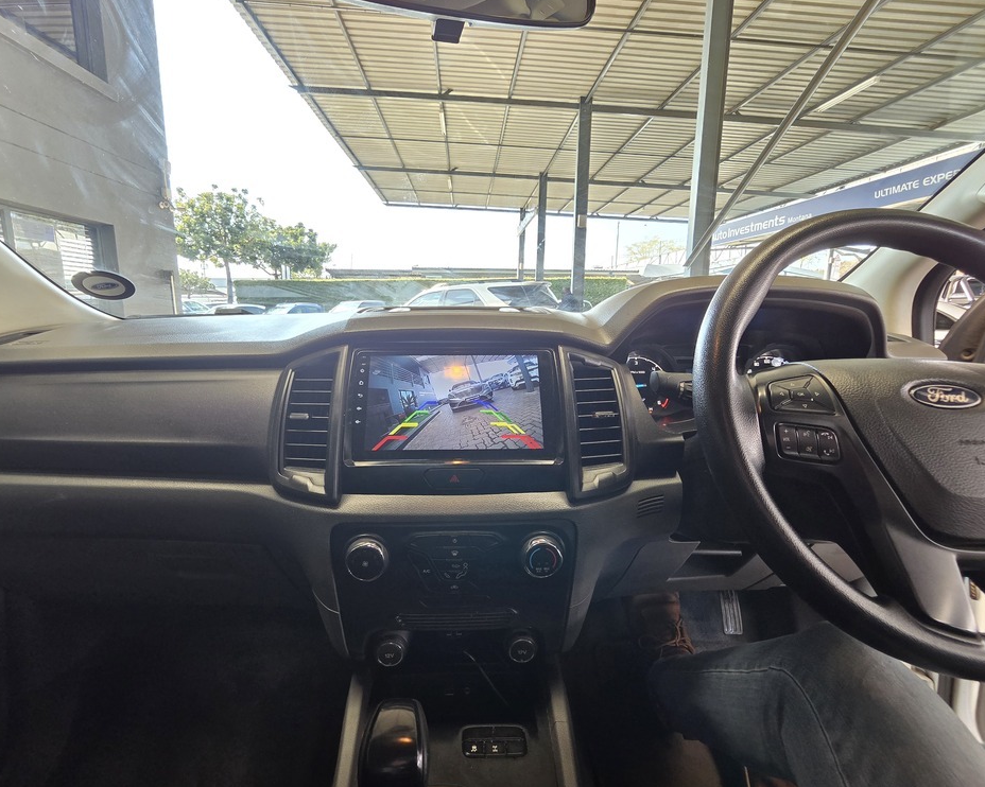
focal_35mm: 14
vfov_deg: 87.9
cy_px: 383
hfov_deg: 100.7
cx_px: 479
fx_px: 408
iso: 200
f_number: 2.2
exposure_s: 1/50
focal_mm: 2.2
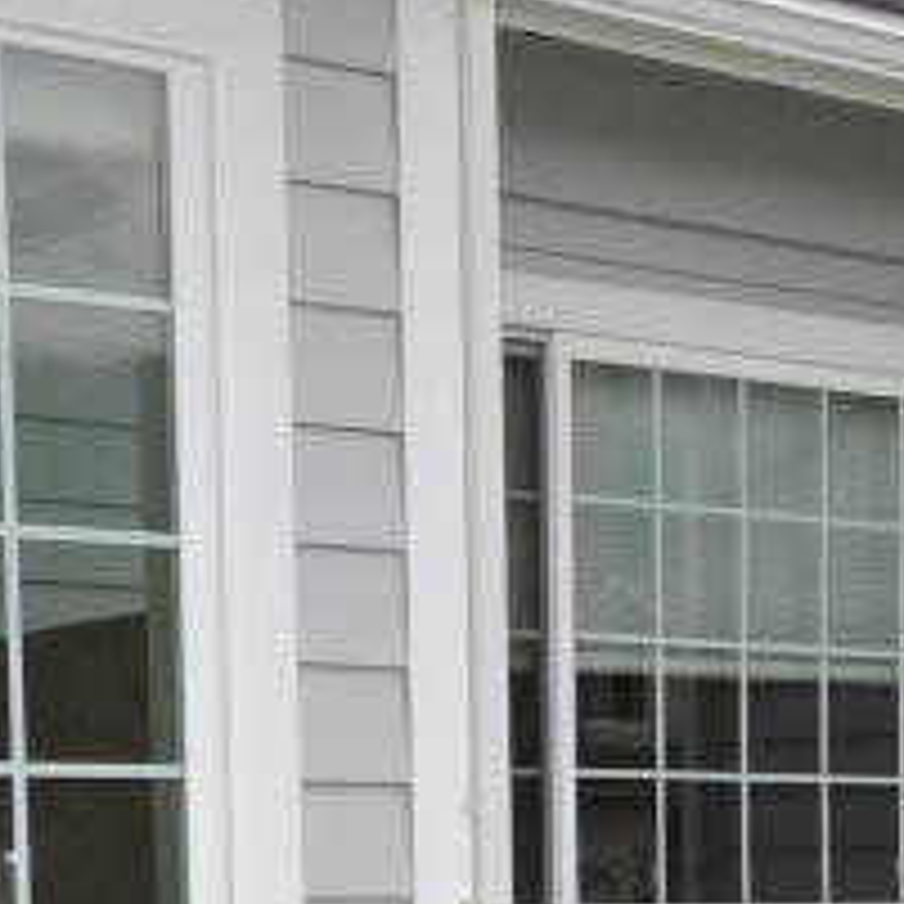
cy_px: 1241
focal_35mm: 108
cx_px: 850
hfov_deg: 15.9
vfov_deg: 15.2
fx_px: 3191
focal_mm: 4.3
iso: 100
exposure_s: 1/320
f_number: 3.3
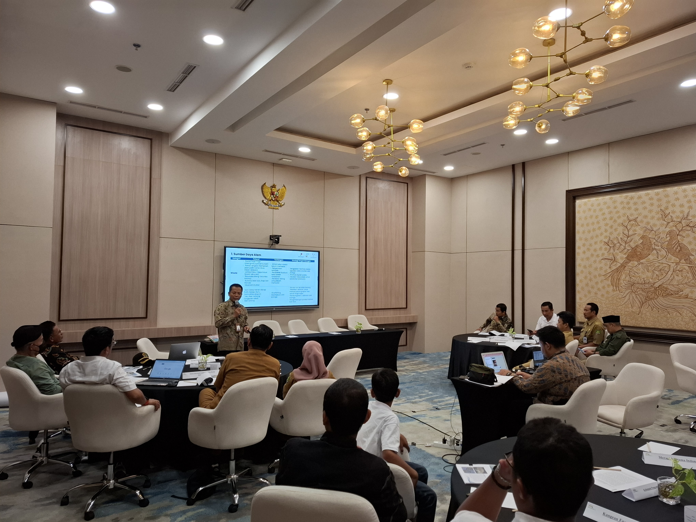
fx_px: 462
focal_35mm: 23
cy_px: 261
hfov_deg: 73.9
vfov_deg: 58.9
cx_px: 348
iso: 200
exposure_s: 1/100
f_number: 1.8
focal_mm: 5.54
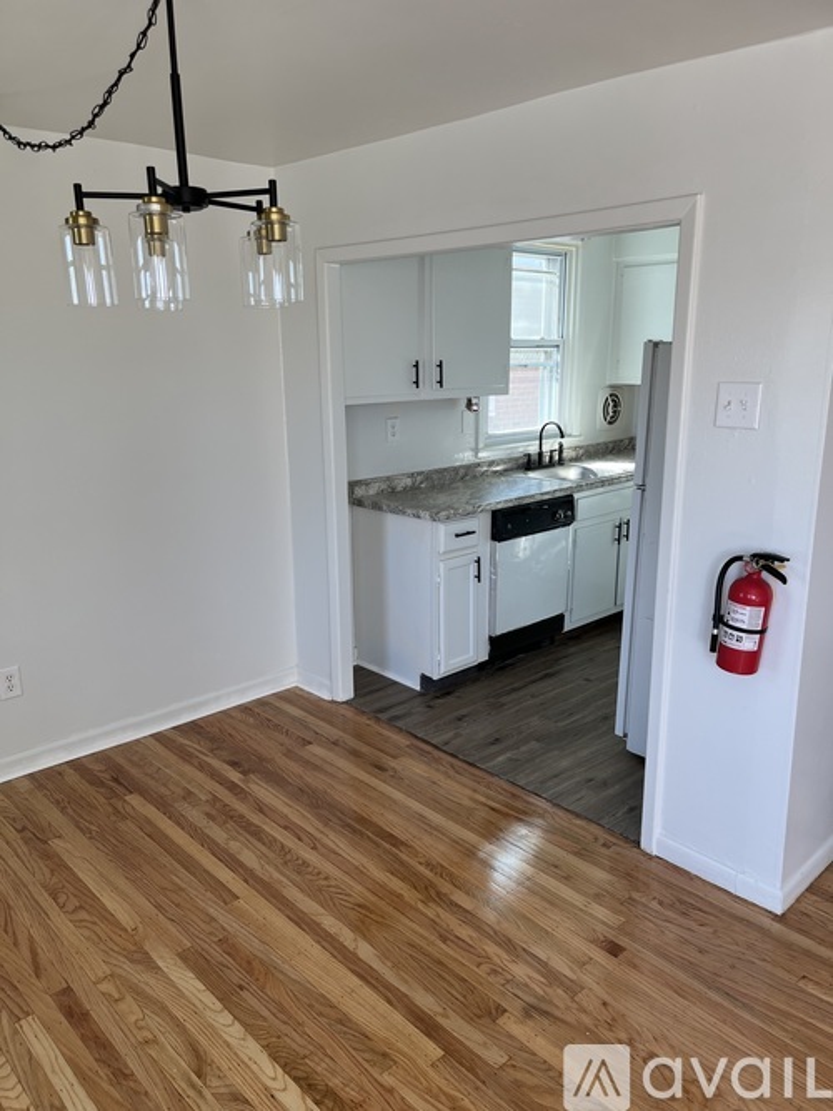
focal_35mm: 26
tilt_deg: -13.0
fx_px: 834
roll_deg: +1.0
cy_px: 556
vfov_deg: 67.3
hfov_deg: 53.0
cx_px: 416
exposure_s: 1/120
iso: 50
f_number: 1.6
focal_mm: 5.1
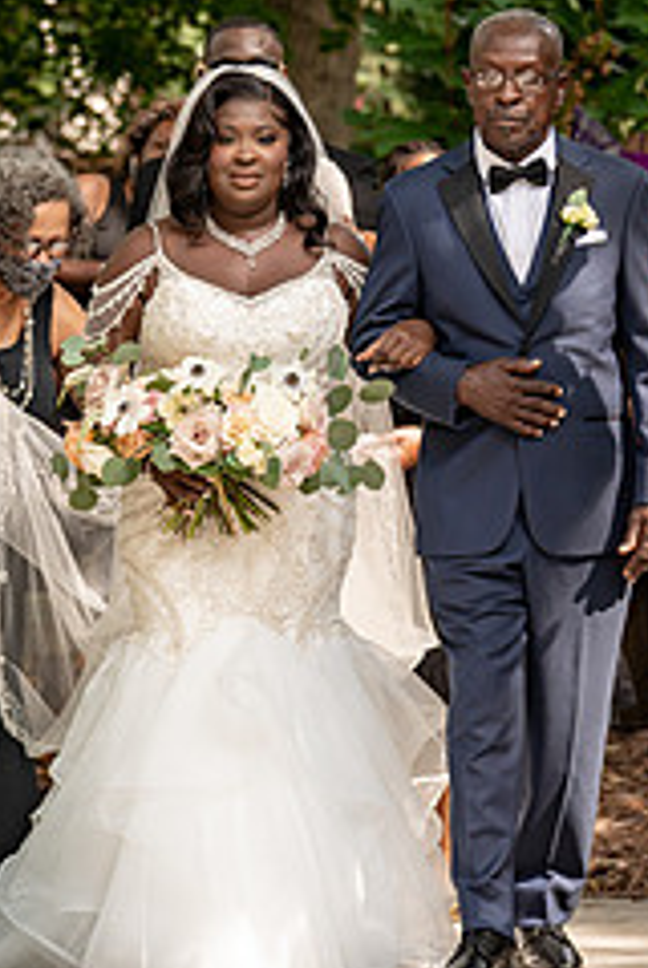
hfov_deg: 6.3
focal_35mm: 218
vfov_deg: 9.4
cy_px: 292
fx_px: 5869
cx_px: 409
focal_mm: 116
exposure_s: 1/250
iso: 200
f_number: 4
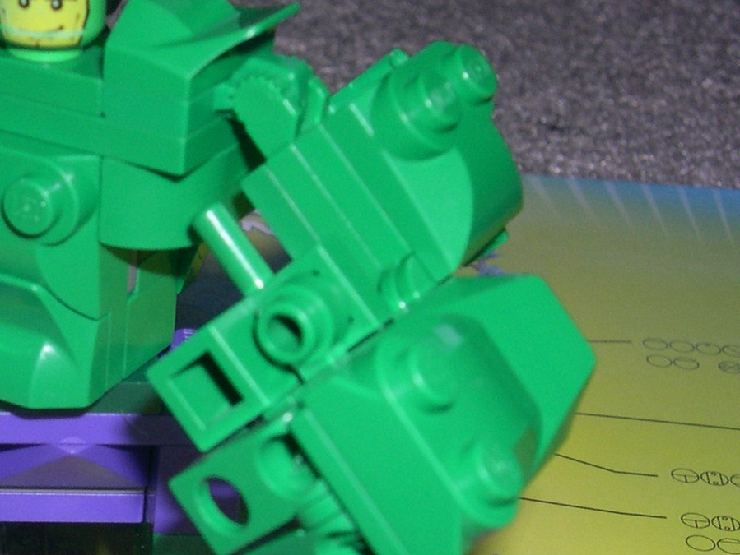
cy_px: 405
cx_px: -109
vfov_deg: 15.4
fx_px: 2053
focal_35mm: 96
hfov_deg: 19.4
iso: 100
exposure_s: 1/60
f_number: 7.6
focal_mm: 8
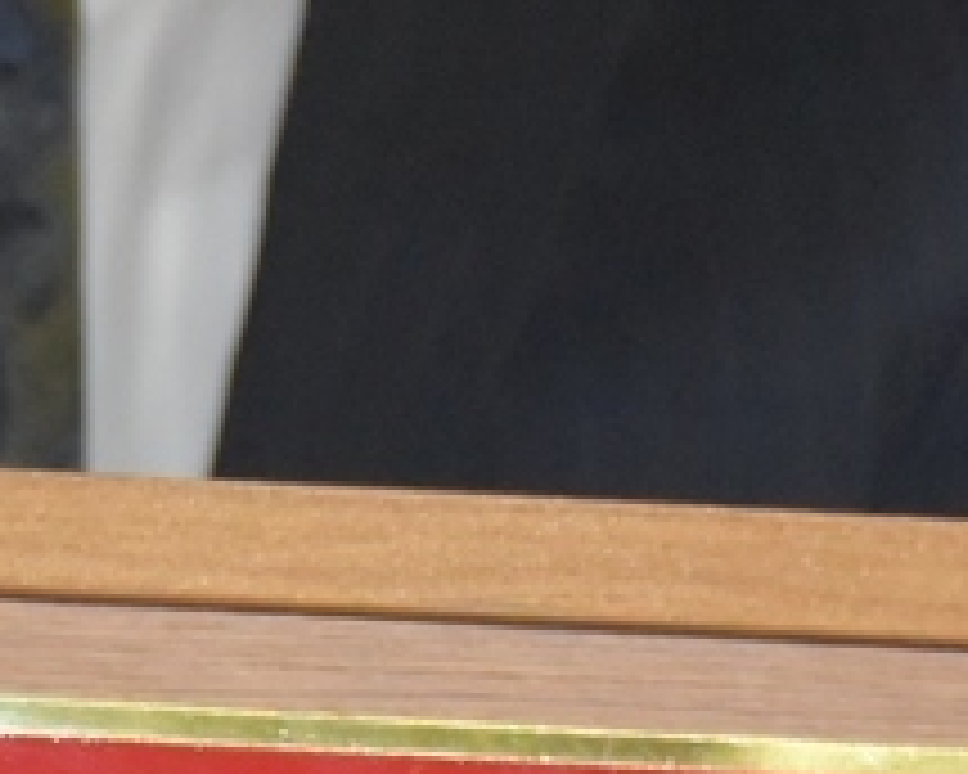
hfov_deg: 2.7
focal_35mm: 718
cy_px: -18
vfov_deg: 2.2
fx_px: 20556
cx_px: 191
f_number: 5.3
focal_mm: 95
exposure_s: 1/60
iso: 5000
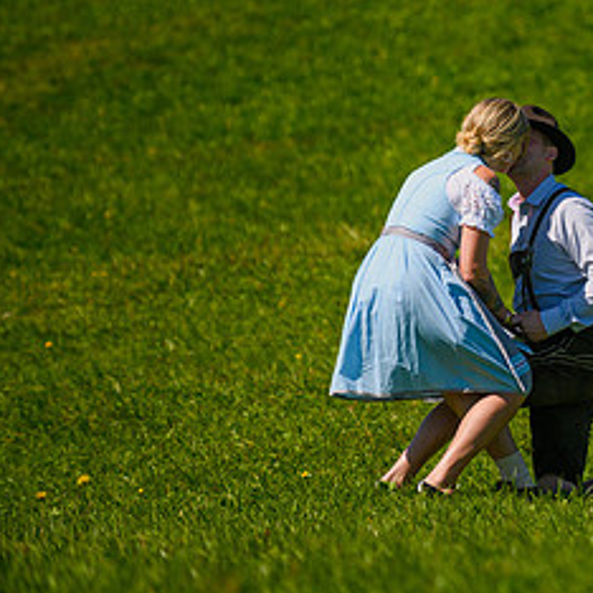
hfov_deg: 4.2
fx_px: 8160
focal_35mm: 421
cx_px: 641
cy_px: 160
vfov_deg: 4.2
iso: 100
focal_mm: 200
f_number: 3.5
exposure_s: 1/1600
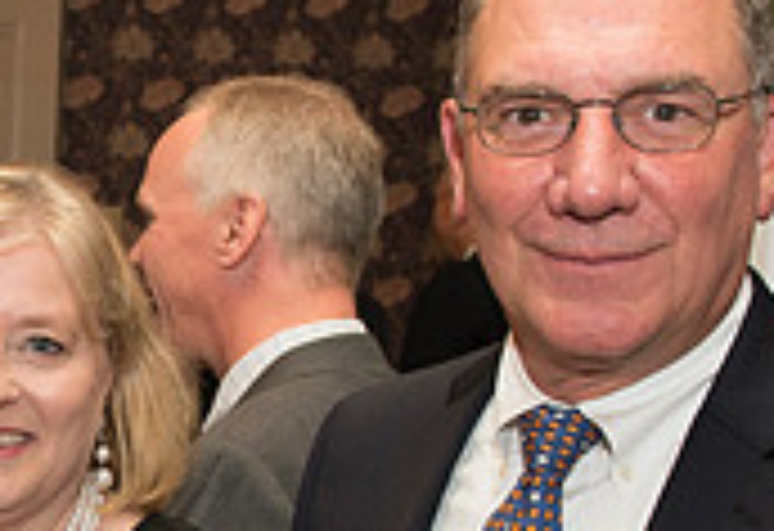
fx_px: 2278
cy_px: 555
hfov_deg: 18.4
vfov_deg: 13.1
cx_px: -131
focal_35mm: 105
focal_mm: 27
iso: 1000
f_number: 5.6
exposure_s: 1/60
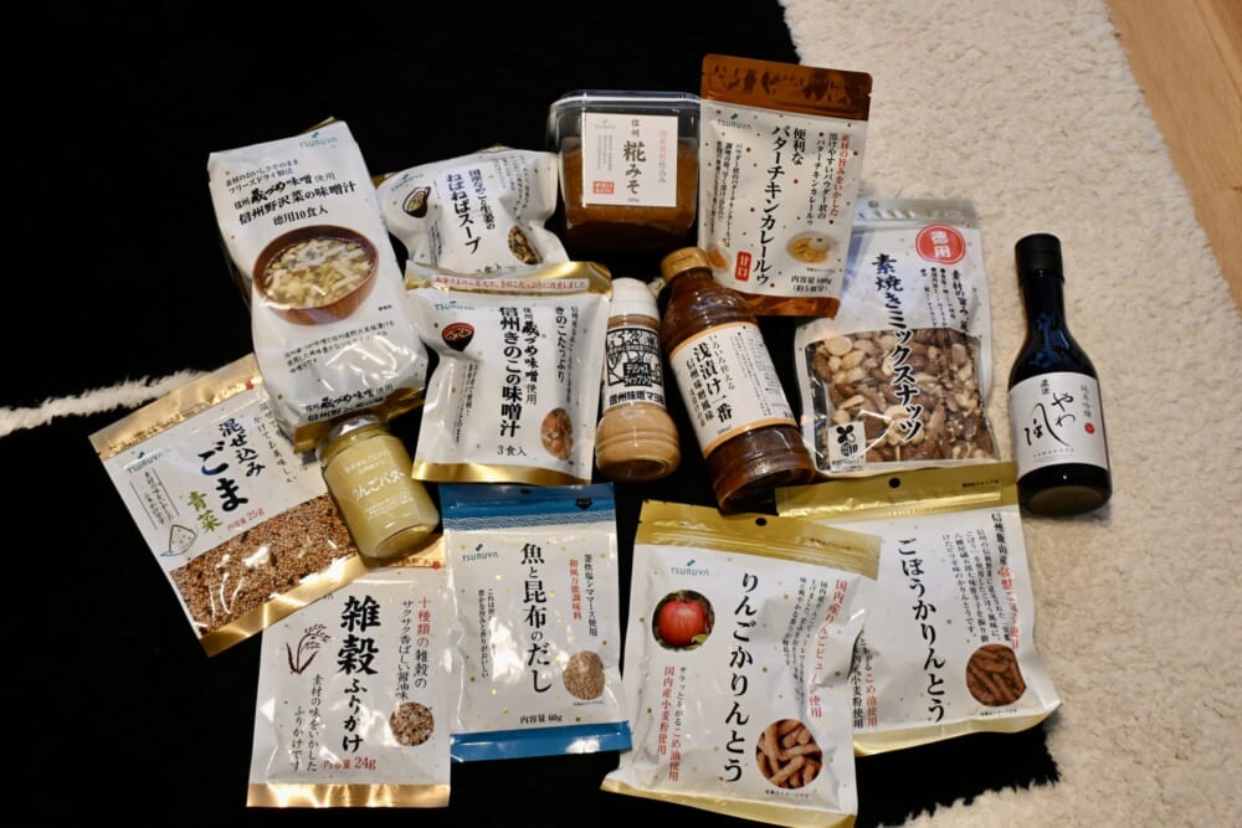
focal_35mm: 45
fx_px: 1553
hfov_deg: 43.6
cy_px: 414
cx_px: 621
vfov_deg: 29.9
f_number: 4.8
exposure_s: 1/125
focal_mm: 30
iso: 2000
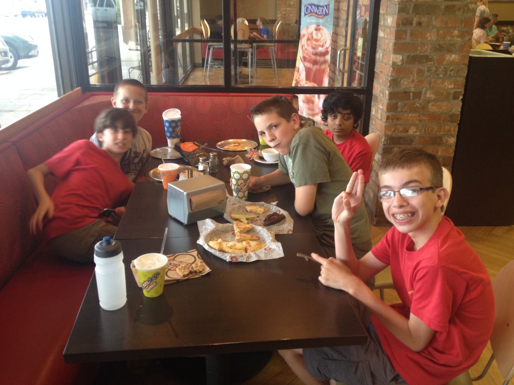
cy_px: 192
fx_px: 520
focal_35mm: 35
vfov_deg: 40.7
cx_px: 257
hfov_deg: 52.6
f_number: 2.4
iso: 100
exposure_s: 1/20
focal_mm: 4.28
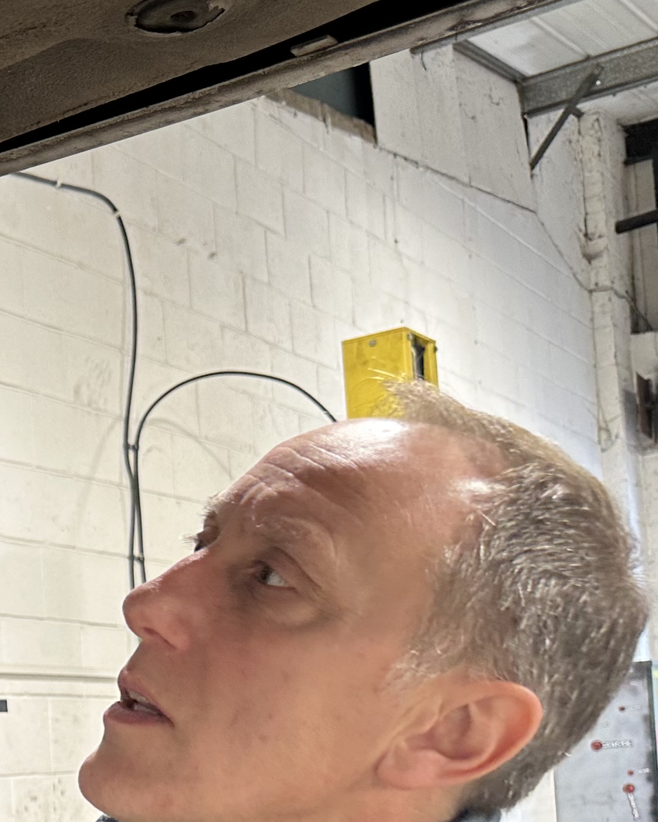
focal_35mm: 64
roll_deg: +2.8
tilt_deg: +2.2
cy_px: 720
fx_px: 1558
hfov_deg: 19.8
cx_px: -400
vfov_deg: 28.6
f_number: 1.78
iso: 125
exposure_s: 1/49
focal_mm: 6.86
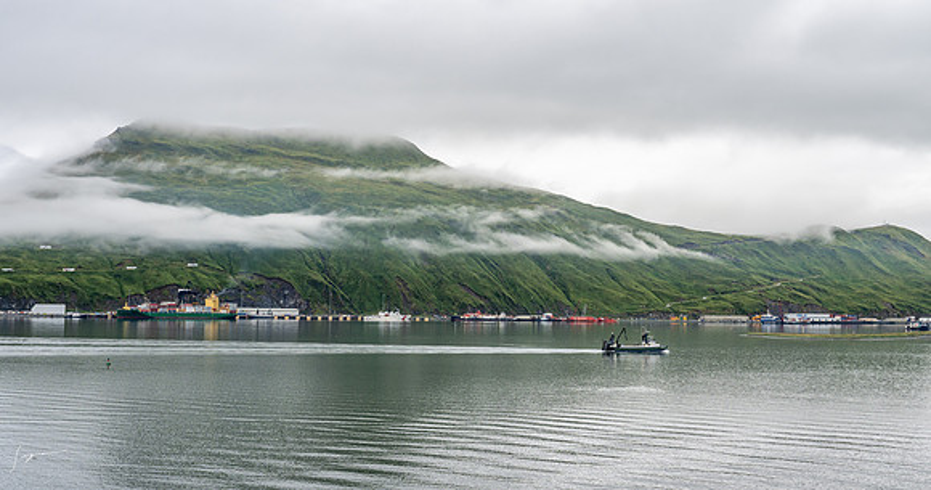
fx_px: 1146
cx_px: 466
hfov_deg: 44.2
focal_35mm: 47
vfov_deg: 24.1
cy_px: 208
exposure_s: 1/125
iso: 160
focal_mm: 43
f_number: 8
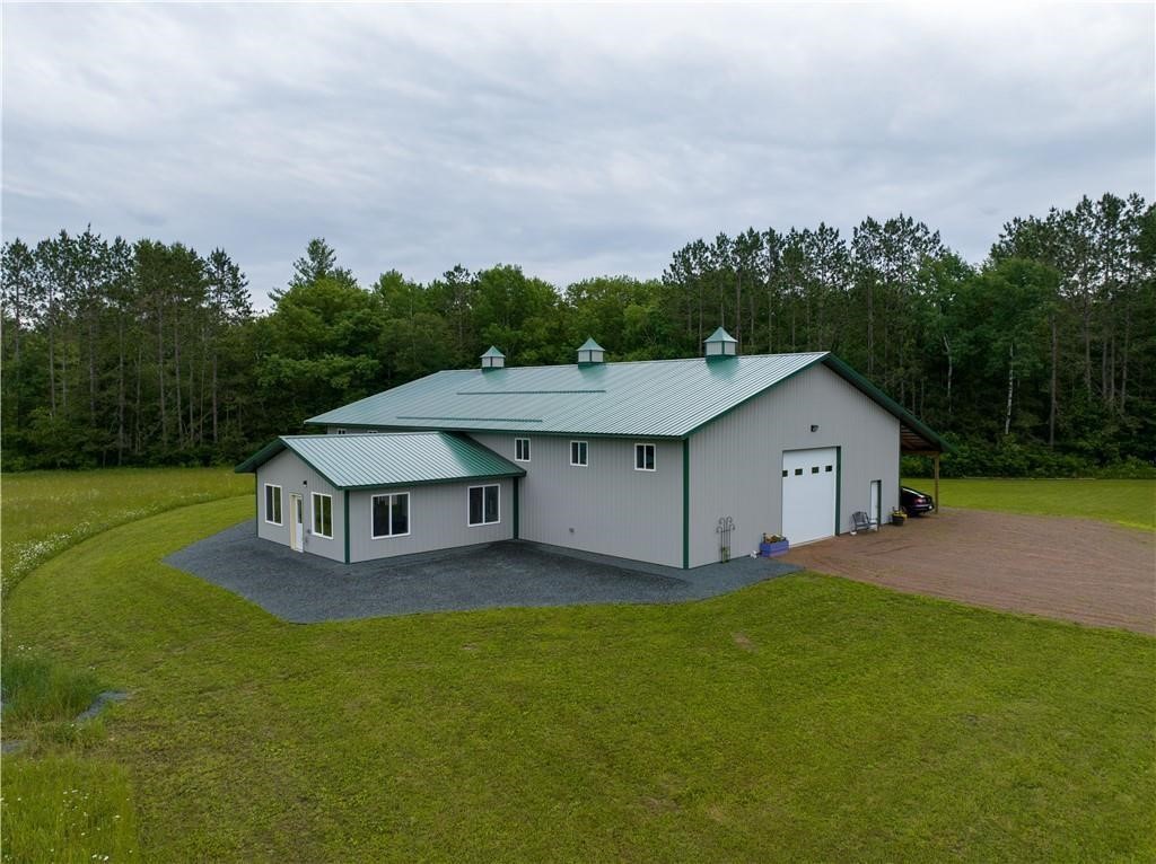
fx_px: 801
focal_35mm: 24
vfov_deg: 56.7
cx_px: 578
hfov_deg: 71.6
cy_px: 432
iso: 240
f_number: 2.8
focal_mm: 12.29
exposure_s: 1/1600
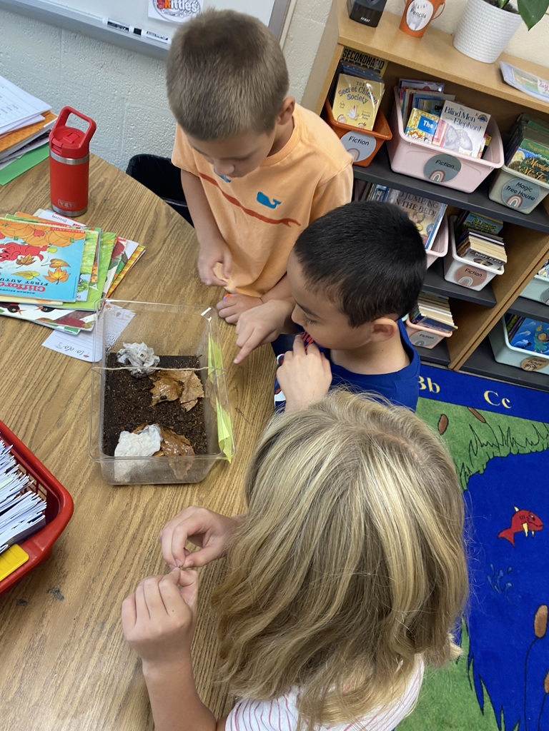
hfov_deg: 53.1
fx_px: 550
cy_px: 366
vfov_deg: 67.3
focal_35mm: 26
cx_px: 274
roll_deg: -21.3
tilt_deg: -42.3
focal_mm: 4.25
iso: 80
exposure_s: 1/60
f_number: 1.8
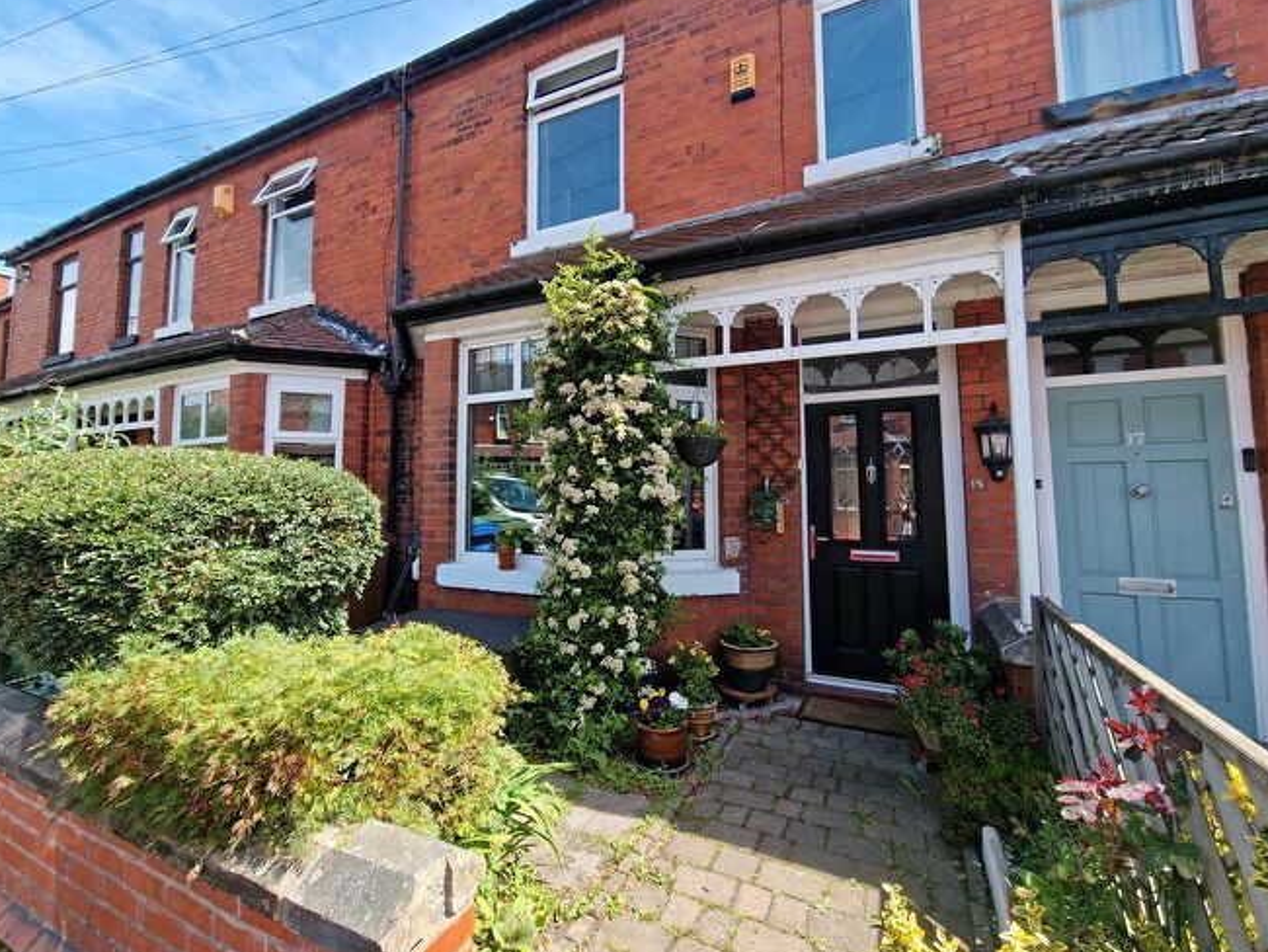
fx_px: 513
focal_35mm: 14
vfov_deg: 85.6
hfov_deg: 102.0
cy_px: 450
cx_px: 611
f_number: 2.2
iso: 50
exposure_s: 1/728
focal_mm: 2.2
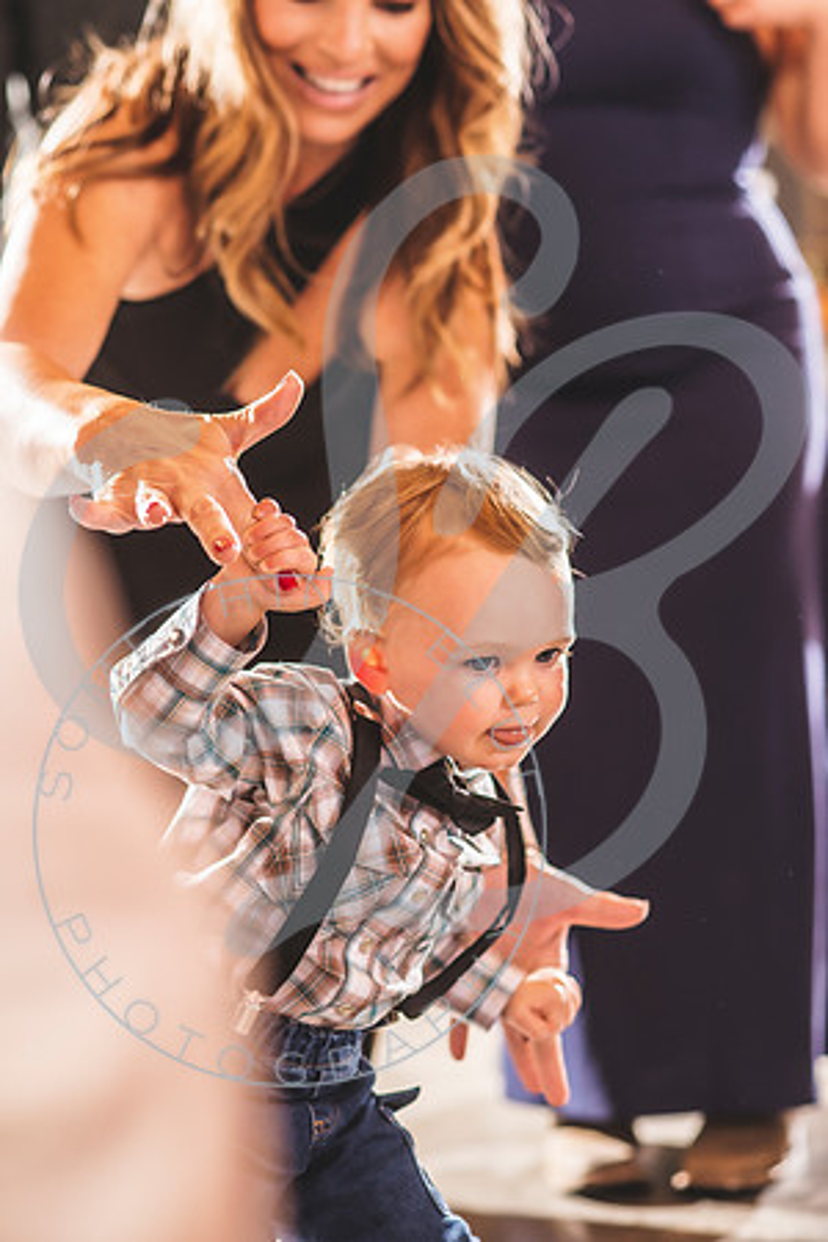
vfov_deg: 23.9
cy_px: 621
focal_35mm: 85
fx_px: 2932
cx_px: 414
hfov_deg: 16.1
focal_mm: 85
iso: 800
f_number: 2.8
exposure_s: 1/200
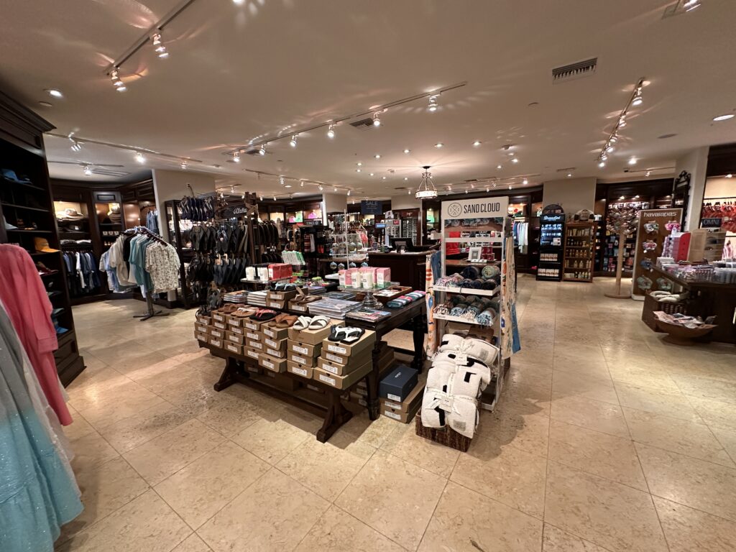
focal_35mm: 14
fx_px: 298
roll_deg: +1.1
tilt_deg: -8.3
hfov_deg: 102.1
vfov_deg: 85.7
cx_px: 368
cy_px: 276
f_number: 2.2
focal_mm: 2.22
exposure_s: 1/60
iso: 500
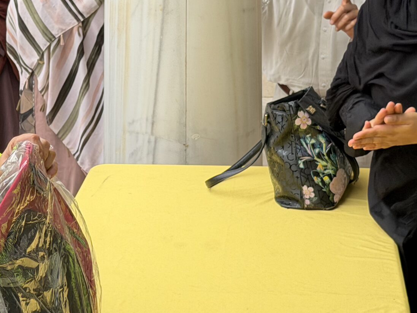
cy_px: 132
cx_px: 73
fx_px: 1349
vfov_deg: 13.2
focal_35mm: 112
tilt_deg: -16.0
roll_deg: -0.5
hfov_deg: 17.4
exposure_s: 1/895
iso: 64
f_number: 1.78
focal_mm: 6.76
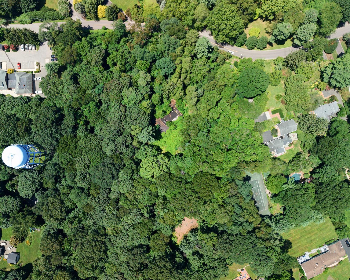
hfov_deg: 60.1
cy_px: 160
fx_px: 300
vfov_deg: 49.8
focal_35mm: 29
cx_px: 148
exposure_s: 1/1000
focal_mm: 8.7
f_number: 1.8
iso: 200
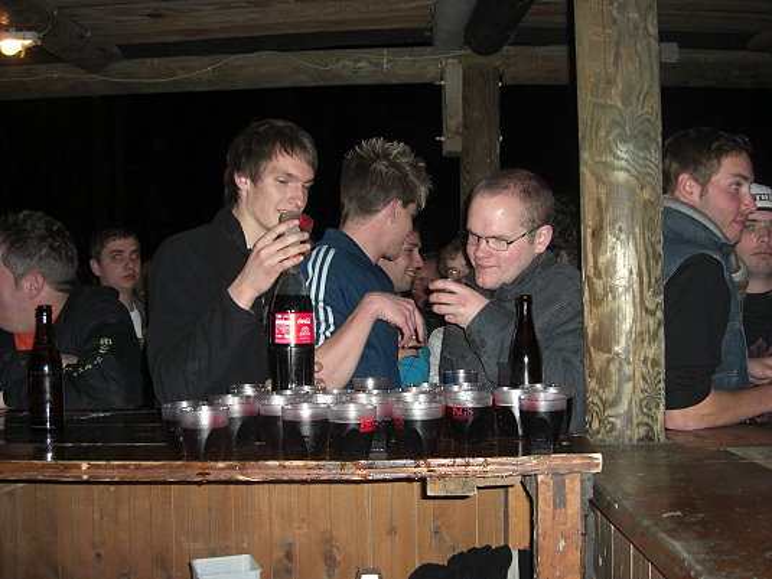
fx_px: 847
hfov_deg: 49.0
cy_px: 290
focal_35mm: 38
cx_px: 386
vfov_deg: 37.7
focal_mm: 7.9
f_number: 2.8
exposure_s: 1/60
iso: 200
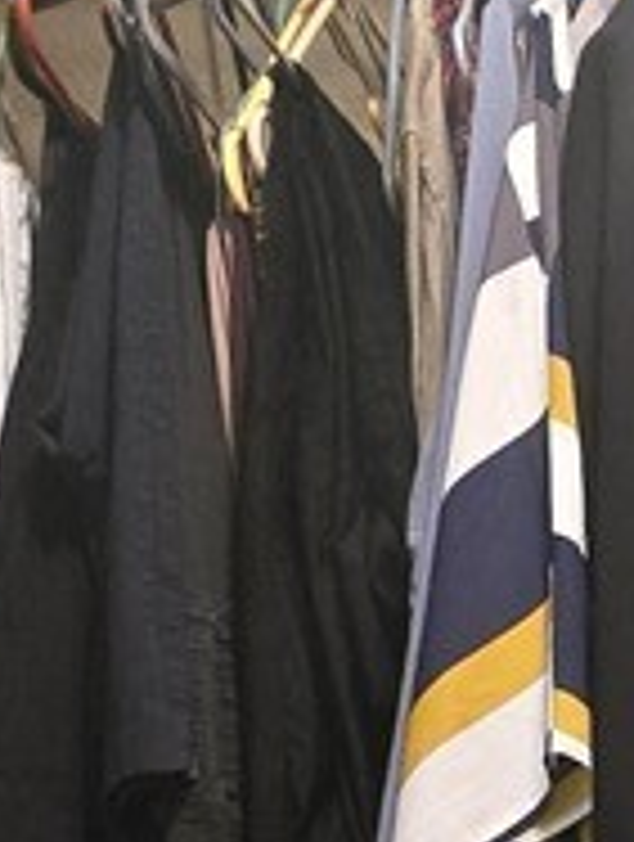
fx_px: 1728
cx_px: 791
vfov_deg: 21.3
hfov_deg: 19.4
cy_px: 1382
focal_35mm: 71
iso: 1600
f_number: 2.2
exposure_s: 1/60
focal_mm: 2.2
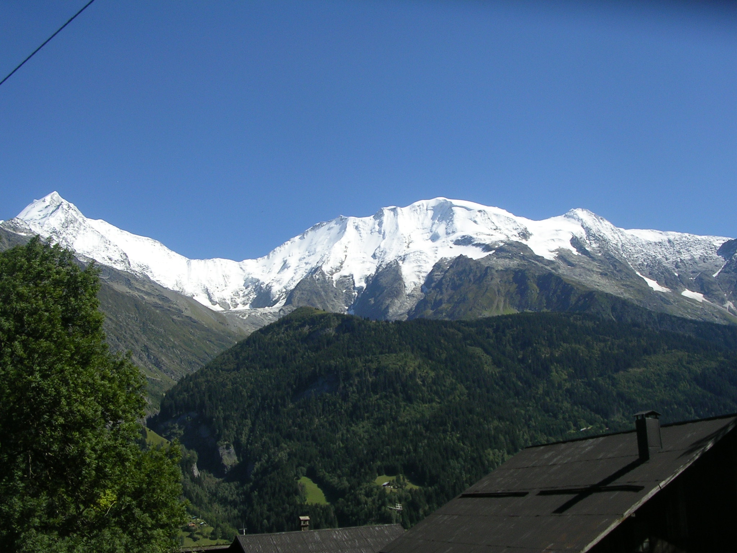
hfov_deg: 49.0
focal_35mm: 38
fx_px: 809
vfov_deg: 37.7
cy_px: 276
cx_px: 368
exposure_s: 1/350
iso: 50
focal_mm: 5.8
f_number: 5.6
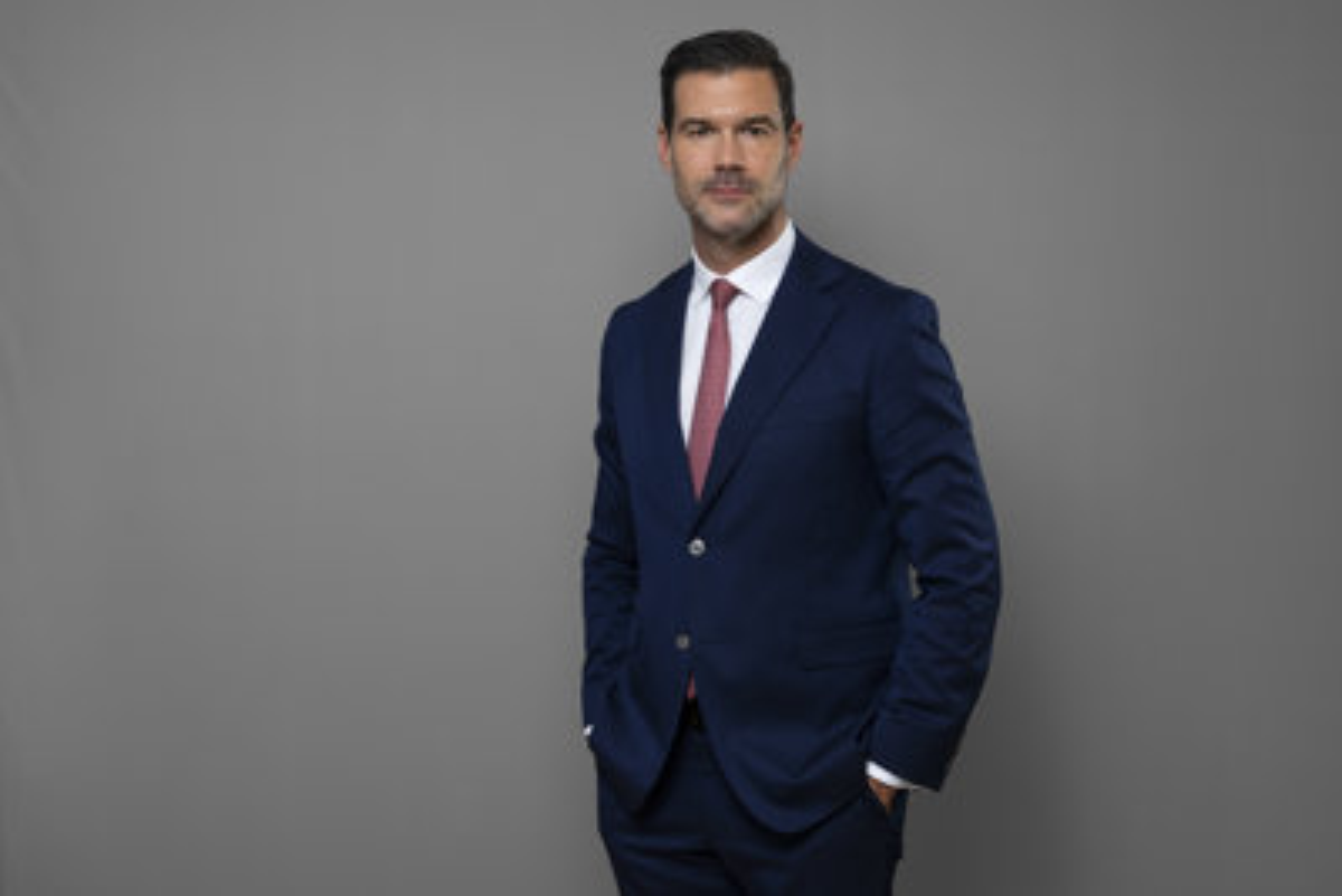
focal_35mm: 50
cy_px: 448
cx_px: 671
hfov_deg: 39.6
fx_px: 1864
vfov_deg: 27.0
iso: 200
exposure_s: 1/200
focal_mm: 50
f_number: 3.5
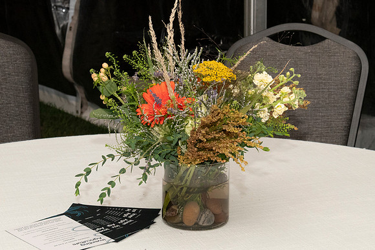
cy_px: 121
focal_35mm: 110
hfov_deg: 18.6
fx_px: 1144
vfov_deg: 12.5
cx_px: 177
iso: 5000
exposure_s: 1/200
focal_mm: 68
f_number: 13
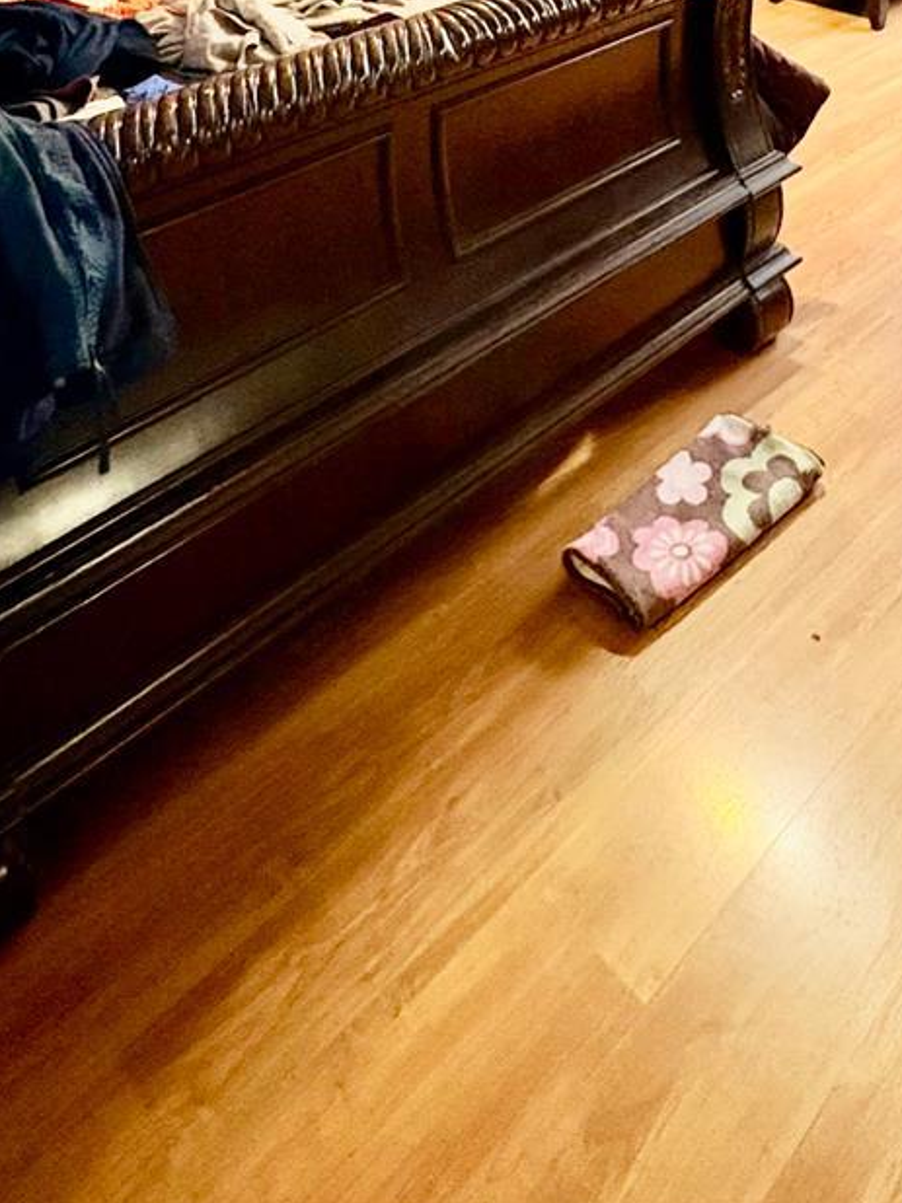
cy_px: -183
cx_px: 656
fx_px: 1182
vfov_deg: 40.8
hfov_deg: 40.8
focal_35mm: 34
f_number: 2.2
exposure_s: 1/40
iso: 800
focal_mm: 2.22
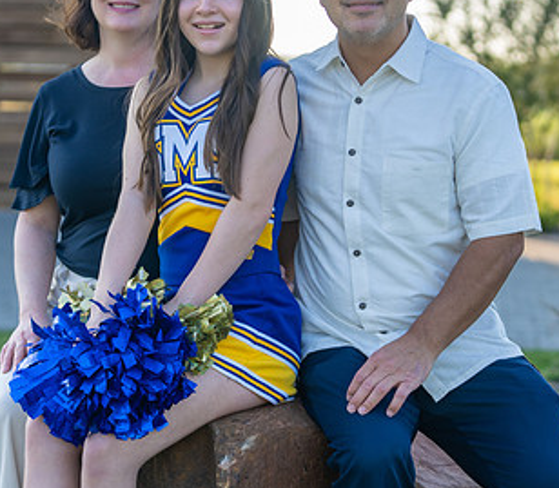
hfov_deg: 13.0
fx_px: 2453
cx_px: 271
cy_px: 163
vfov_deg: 11.4
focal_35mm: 143
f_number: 2.8
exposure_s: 1/400
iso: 100
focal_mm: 70
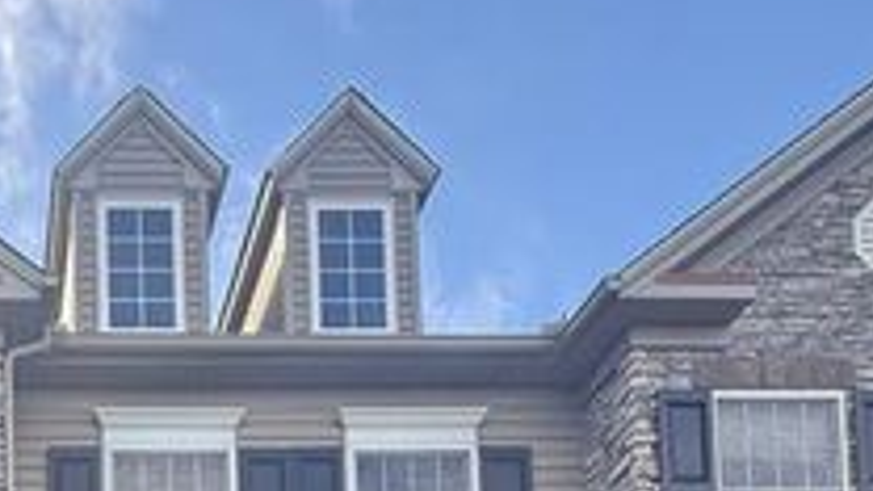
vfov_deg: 16.4
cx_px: -8
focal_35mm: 49
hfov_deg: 37.4
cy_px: 1064
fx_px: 1134
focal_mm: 2.22
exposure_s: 1/271
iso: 50
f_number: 2.2
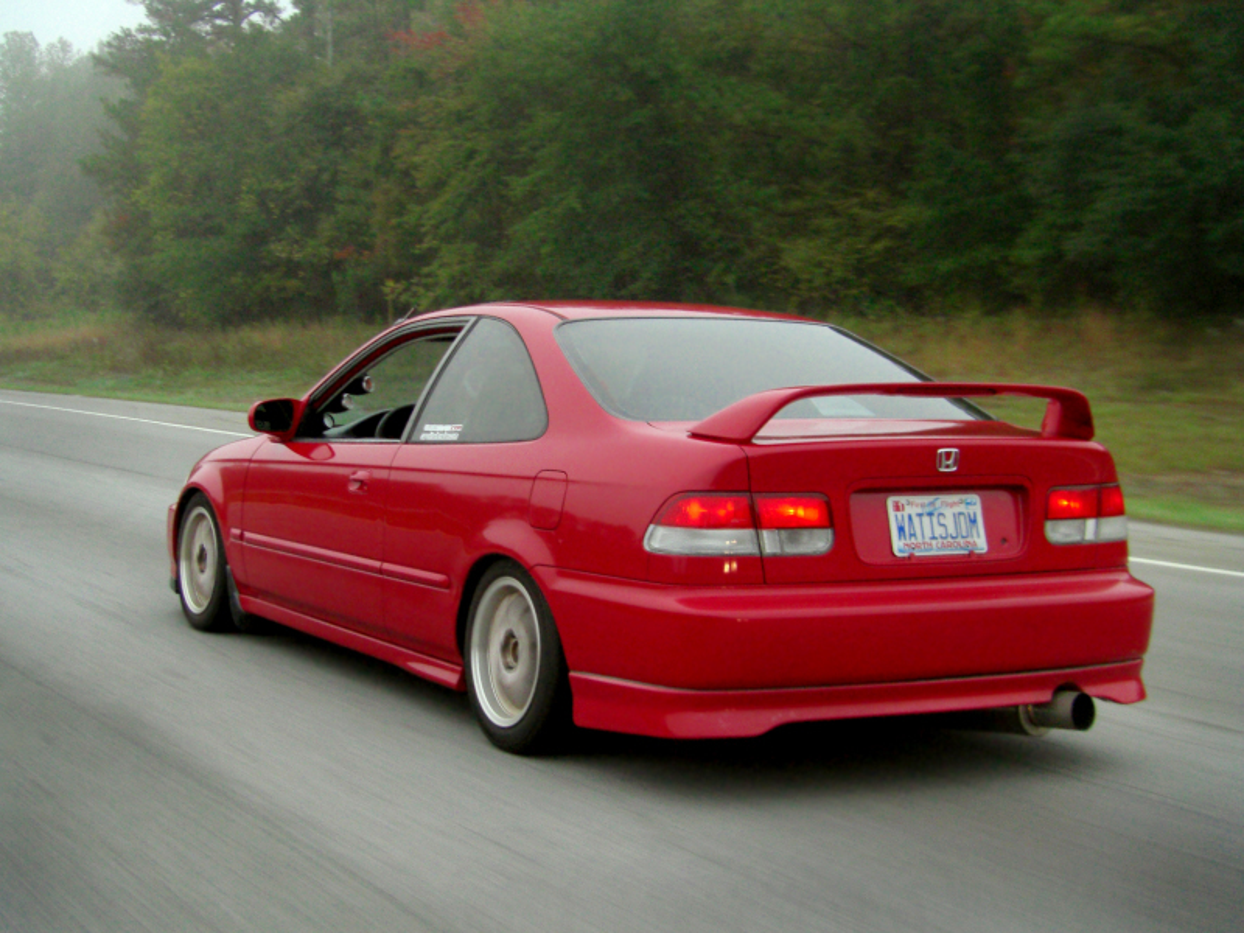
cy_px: 466
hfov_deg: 33.8
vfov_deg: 25.7
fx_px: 2048
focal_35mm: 57
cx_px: 622
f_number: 3.7
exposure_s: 1/160
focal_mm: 9.5
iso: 250
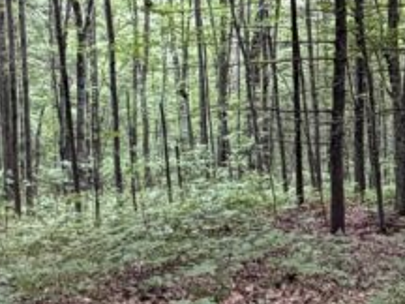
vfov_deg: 21.1
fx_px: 807
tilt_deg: -6.8
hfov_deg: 28.2
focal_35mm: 69
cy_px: 77
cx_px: 220
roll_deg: +1.2
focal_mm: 2.22
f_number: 2.2
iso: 400
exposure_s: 1/60
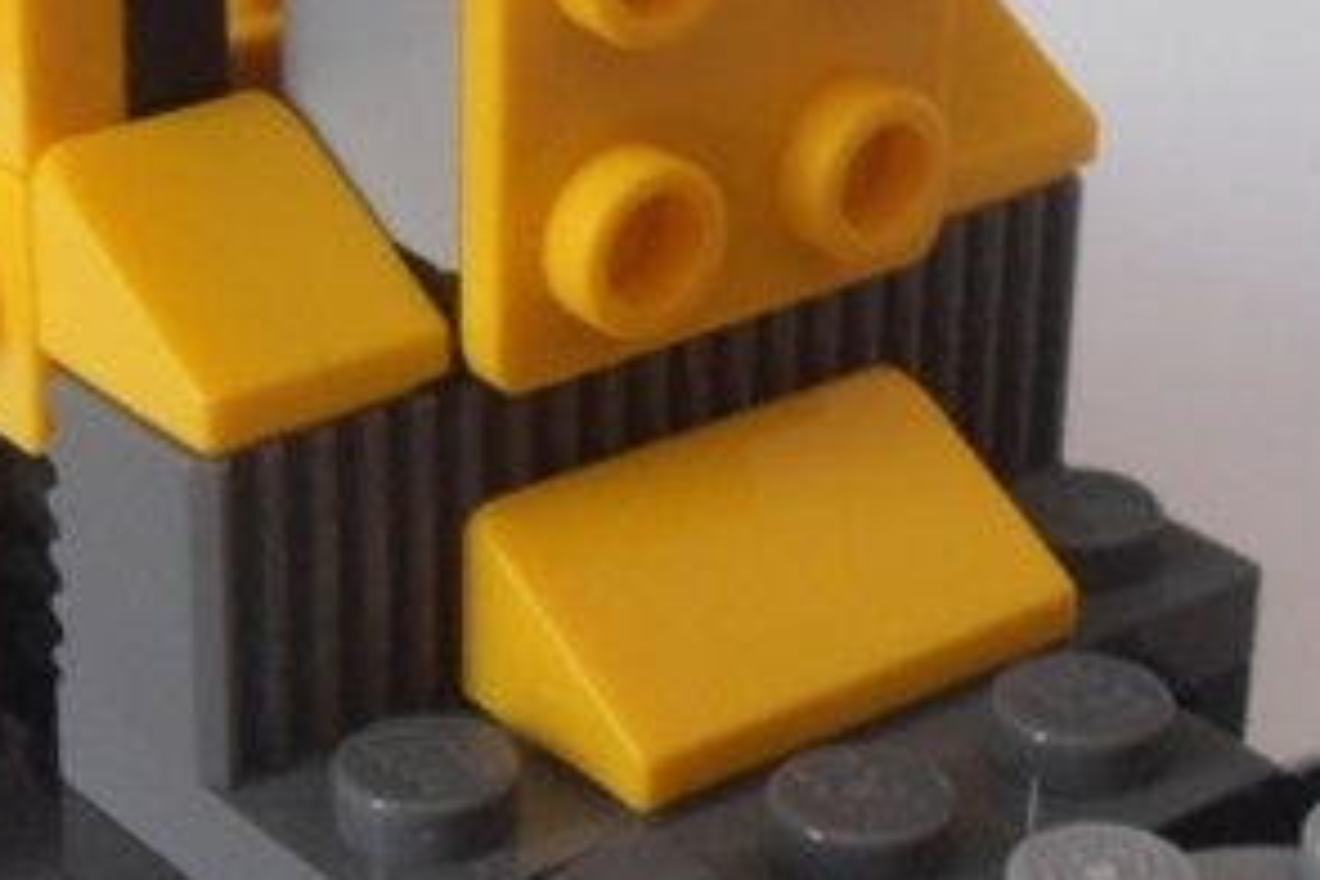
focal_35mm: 118
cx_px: 664
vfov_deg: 11.6
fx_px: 4326
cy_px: 613
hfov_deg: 17.3
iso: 125
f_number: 3.9
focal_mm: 6.61
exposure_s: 1/10
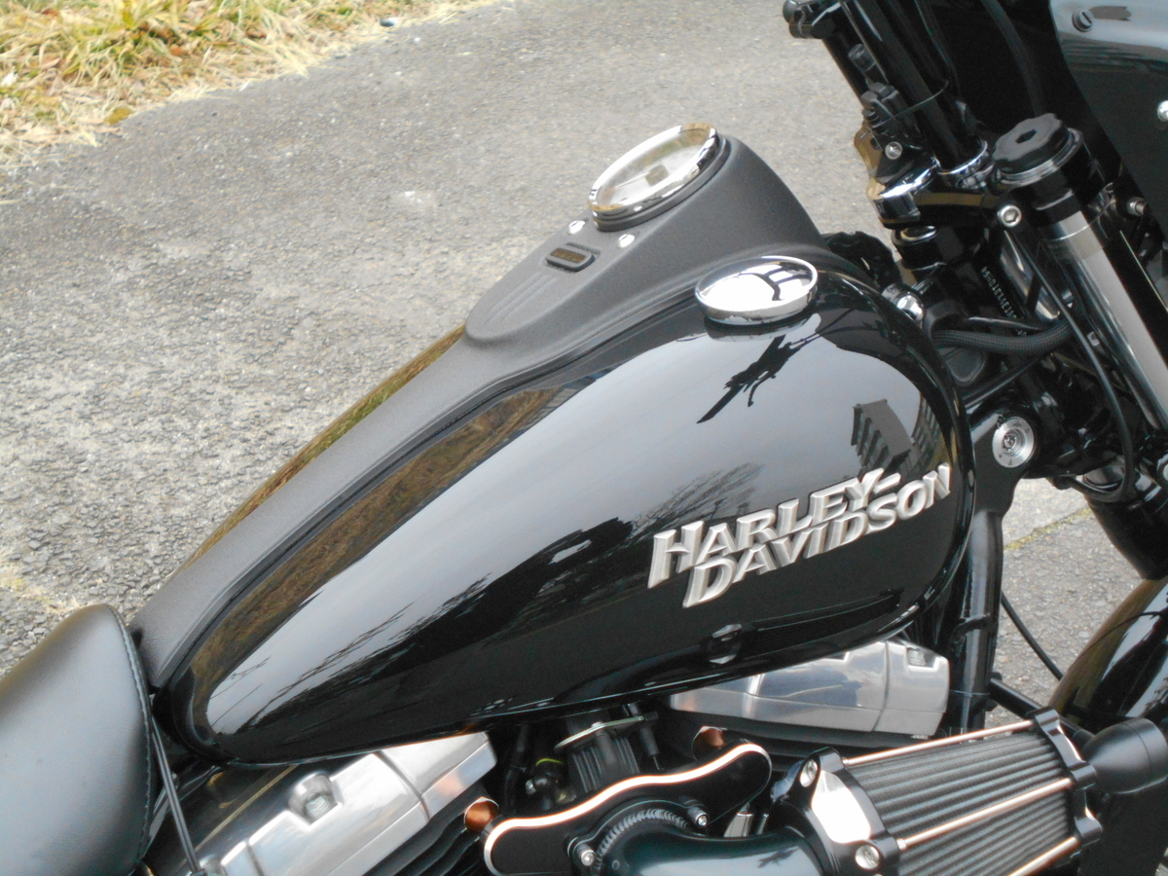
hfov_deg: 33.2
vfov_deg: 25.2
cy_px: 438
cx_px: 584
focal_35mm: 58
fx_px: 1957
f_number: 4.9
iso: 400
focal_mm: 10
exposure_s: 1/250
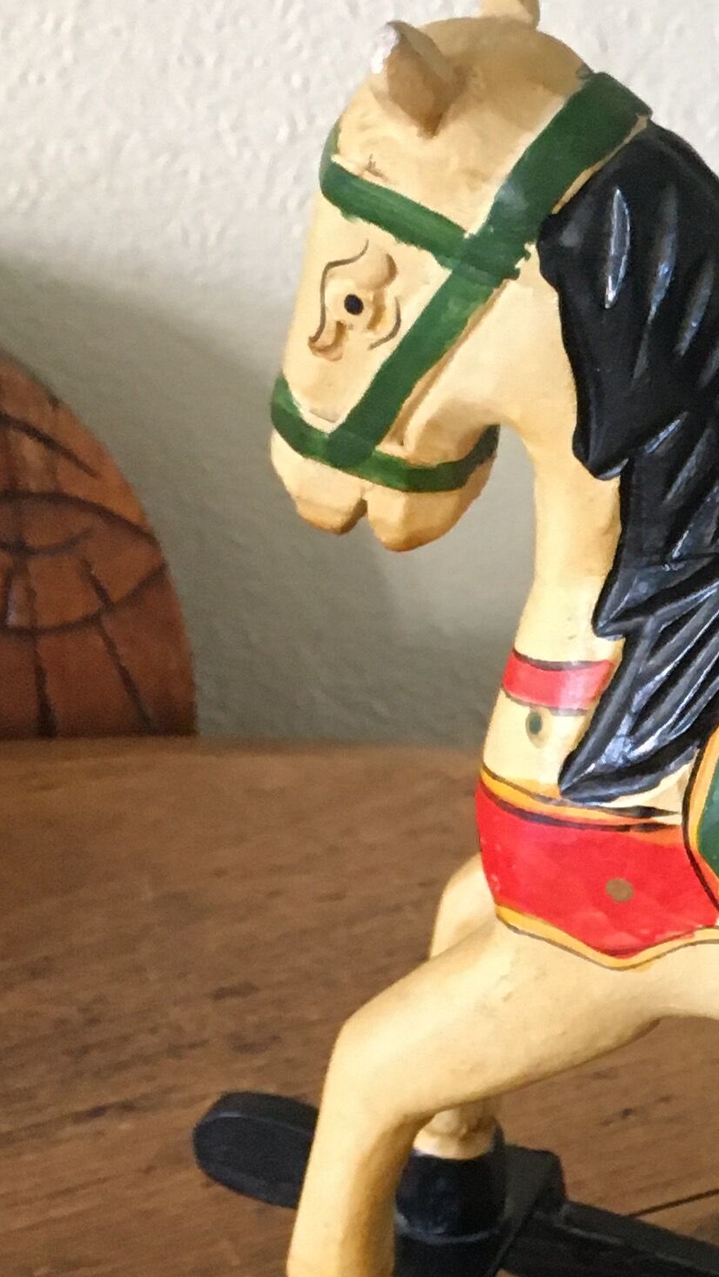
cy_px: 813
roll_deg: -3.7
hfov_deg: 13.2
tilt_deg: -31.8
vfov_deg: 24.4
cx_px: 1067
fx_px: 2947
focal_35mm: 87
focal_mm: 4.15
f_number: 2.2
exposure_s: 1/33
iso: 200
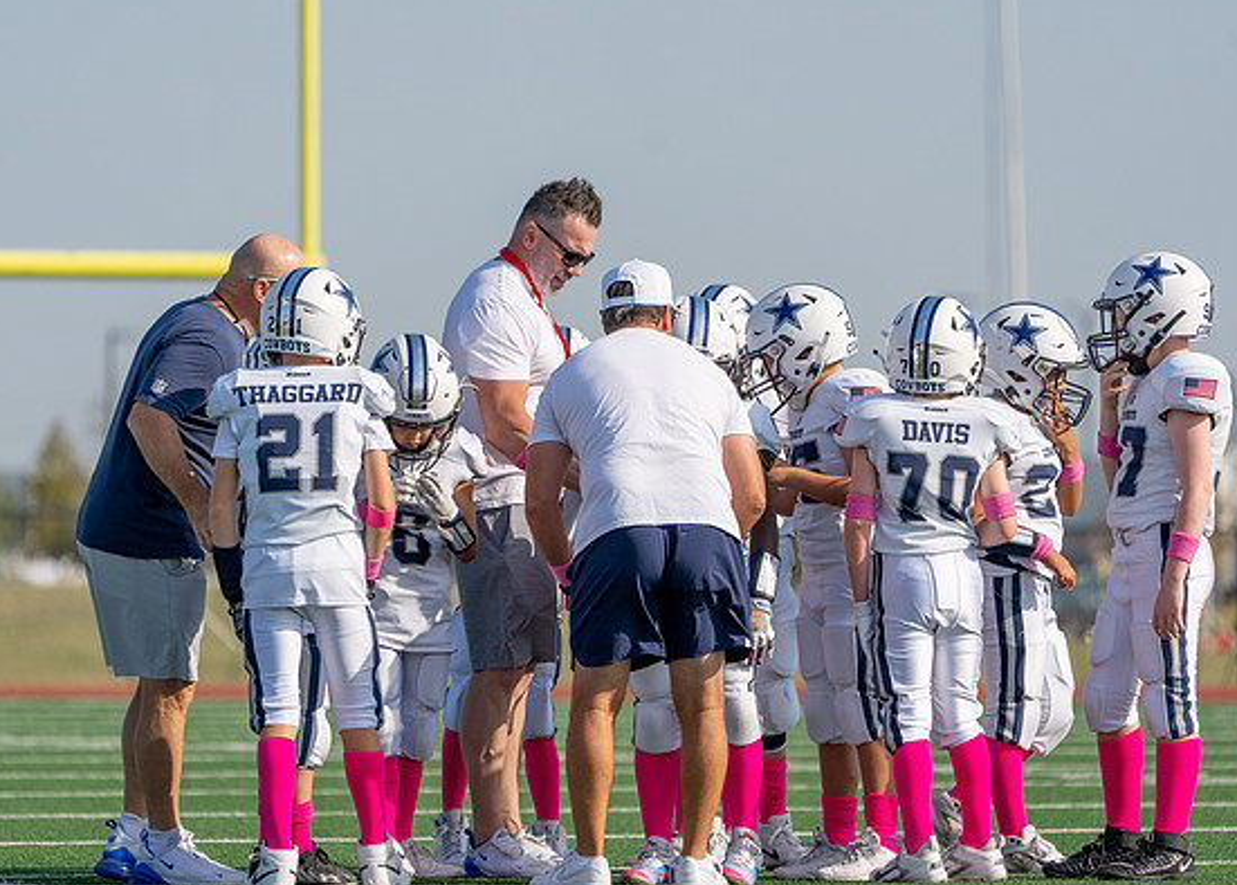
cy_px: 454
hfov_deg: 5.3
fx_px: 13250
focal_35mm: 377
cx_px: 633
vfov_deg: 3.8
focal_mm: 342
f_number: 5.6
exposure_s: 1/1600
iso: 125
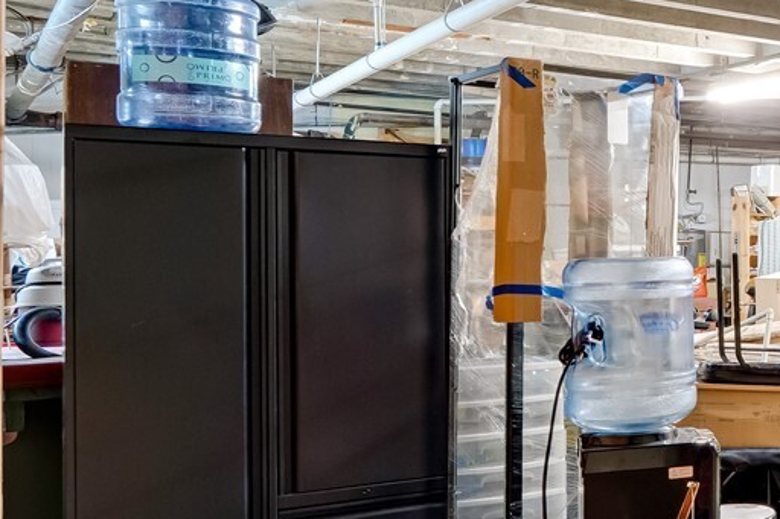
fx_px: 1184
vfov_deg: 24.7
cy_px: 243
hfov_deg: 25.3
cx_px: 1229
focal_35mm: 55
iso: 1000
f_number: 8
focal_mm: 16.5
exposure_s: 1/100
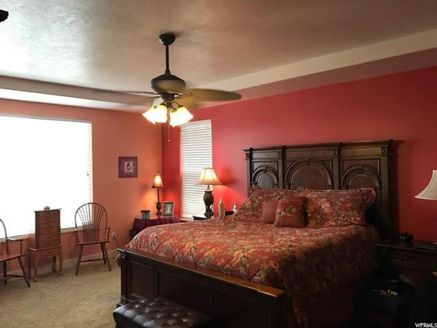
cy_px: 164
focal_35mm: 28
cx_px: 218
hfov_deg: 63.4
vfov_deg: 49.7
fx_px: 353
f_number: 1.8
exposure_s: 1/24
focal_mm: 3.99
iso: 40
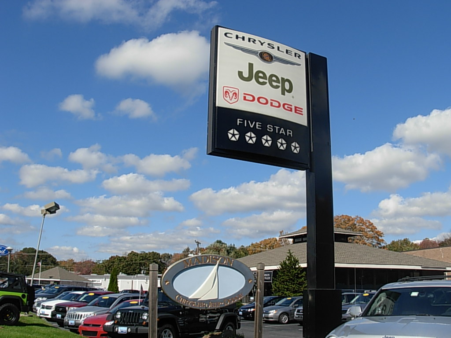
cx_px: 226
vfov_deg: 37.7
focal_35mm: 38
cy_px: 169
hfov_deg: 49.0
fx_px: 495
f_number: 4.9
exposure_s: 1/683
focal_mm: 6.3
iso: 79
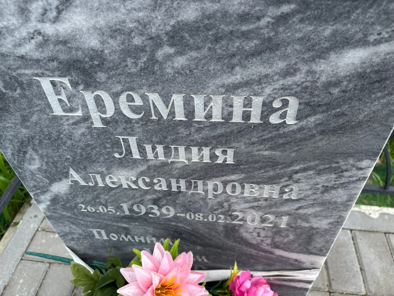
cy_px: 148
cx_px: 197
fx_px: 296
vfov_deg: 53.1
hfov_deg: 67.3
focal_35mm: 26
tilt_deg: -42.7
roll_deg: +2.9
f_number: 1.6
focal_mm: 5.96
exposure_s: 1/978
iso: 50
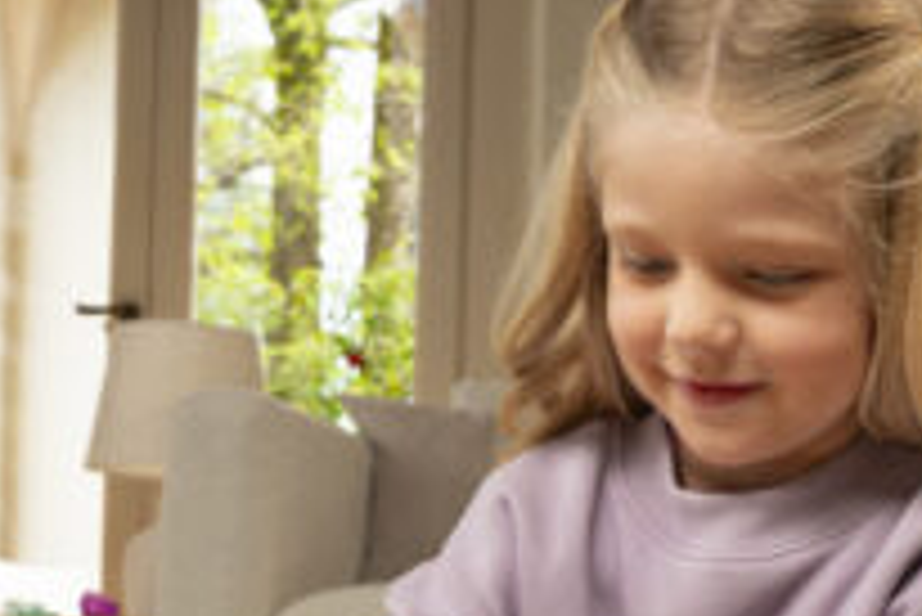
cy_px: 807
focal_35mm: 80
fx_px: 2050
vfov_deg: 16.2
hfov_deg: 25.3
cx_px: 463
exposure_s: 1/250
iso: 2500
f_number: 9
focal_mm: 29
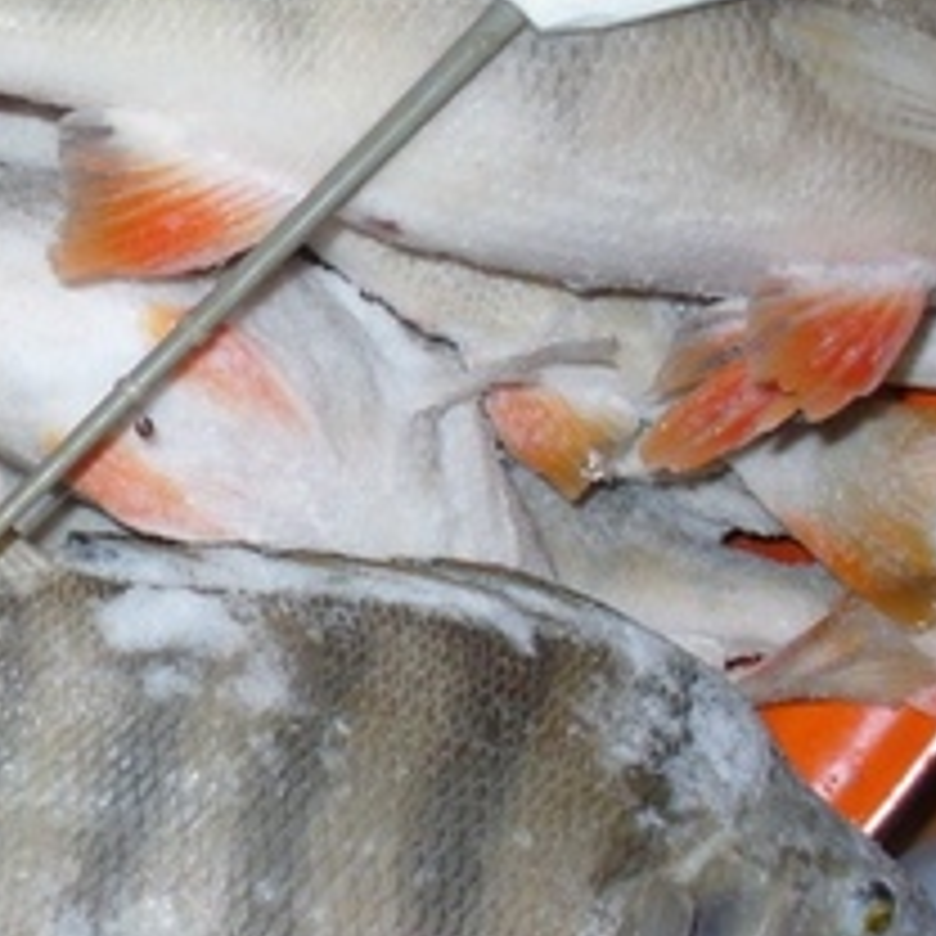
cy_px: 281
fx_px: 3365
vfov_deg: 15.8
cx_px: -58
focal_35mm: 110
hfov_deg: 15.5
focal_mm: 6.1
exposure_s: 1/30
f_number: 2.8
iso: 100
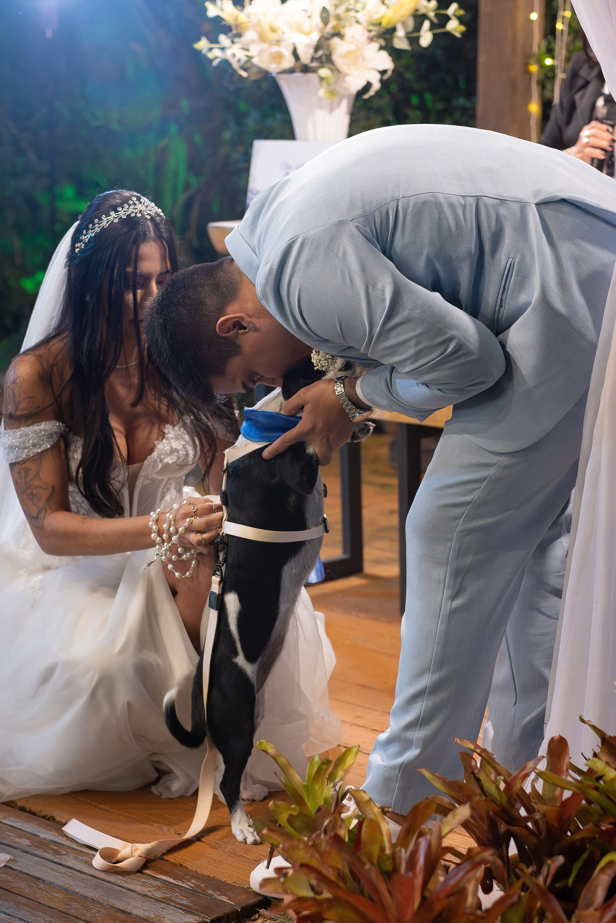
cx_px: 308
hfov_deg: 16.3
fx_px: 2156
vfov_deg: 24.2
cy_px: 462
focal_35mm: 84
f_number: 2.5
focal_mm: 56
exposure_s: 1/500
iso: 3200
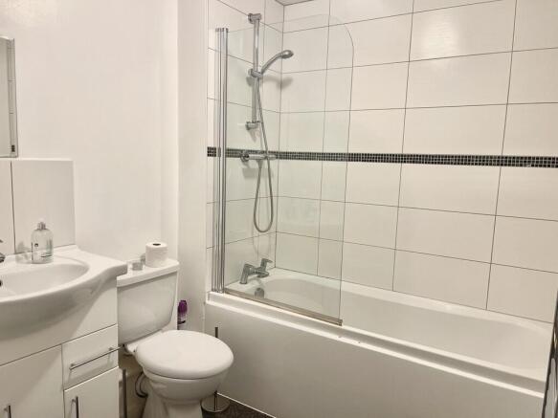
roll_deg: -1.9
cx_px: 279
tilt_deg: -7.7
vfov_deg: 53.0
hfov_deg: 67.3
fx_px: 419
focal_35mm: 26
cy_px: 209
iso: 125
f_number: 1.6
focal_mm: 5.1
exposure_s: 1/121
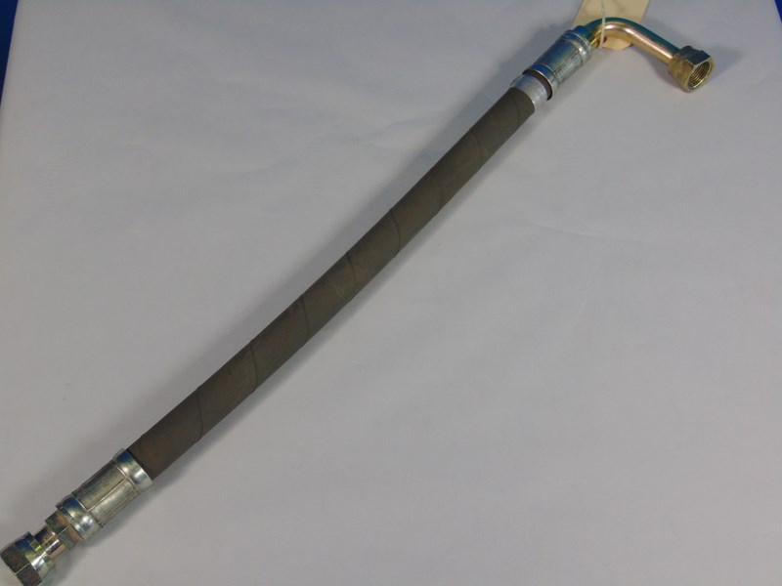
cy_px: 293
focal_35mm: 50
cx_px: 391
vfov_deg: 29.1
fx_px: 1130
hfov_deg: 38.2
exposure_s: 1/40
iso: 80
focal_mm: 9
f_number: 3.5
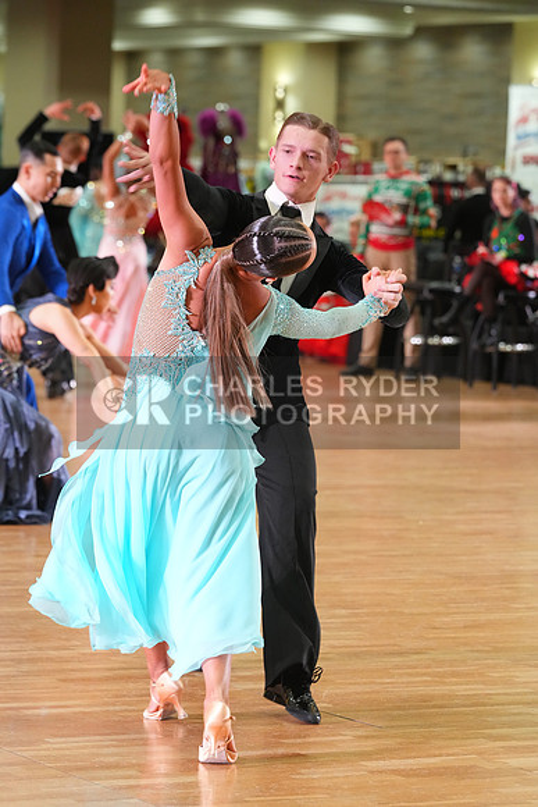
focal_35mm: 159
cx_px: 269
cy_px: 404
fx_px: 3562
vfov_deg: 12.9
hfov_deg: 8.6
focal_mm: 159
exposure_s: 1/200
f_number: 5.6
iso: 4000
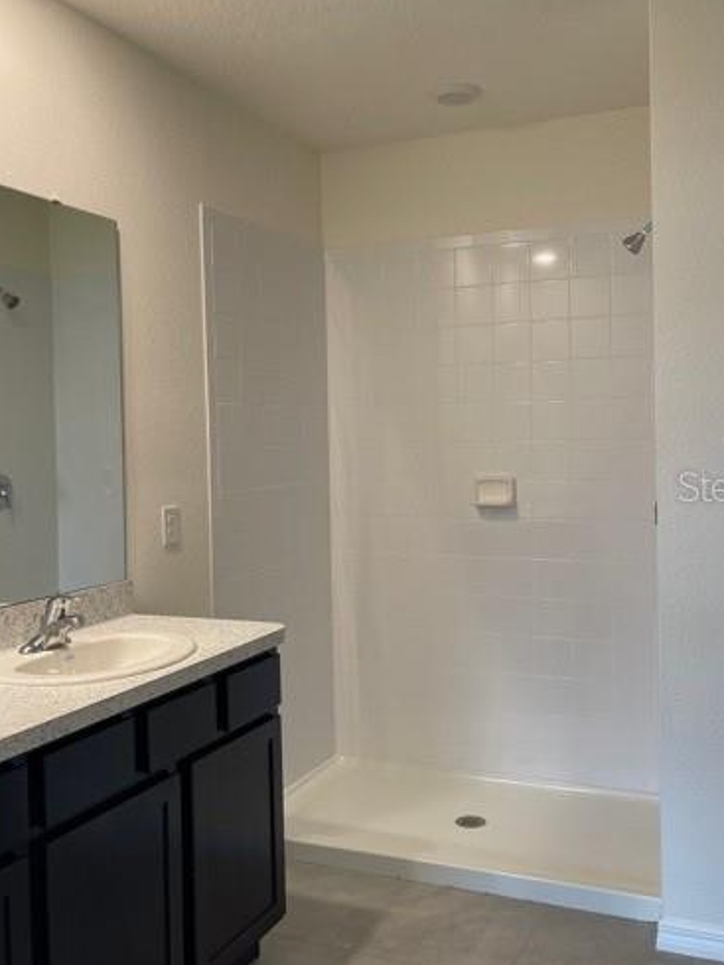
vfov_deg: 53.9
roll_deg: +0.9
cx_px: 391
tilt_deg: -1.6
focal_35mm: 34
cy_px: 485
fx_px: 948
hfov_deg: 41.8
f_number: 1.6
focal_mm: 5.1
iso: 64
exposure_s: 1/60
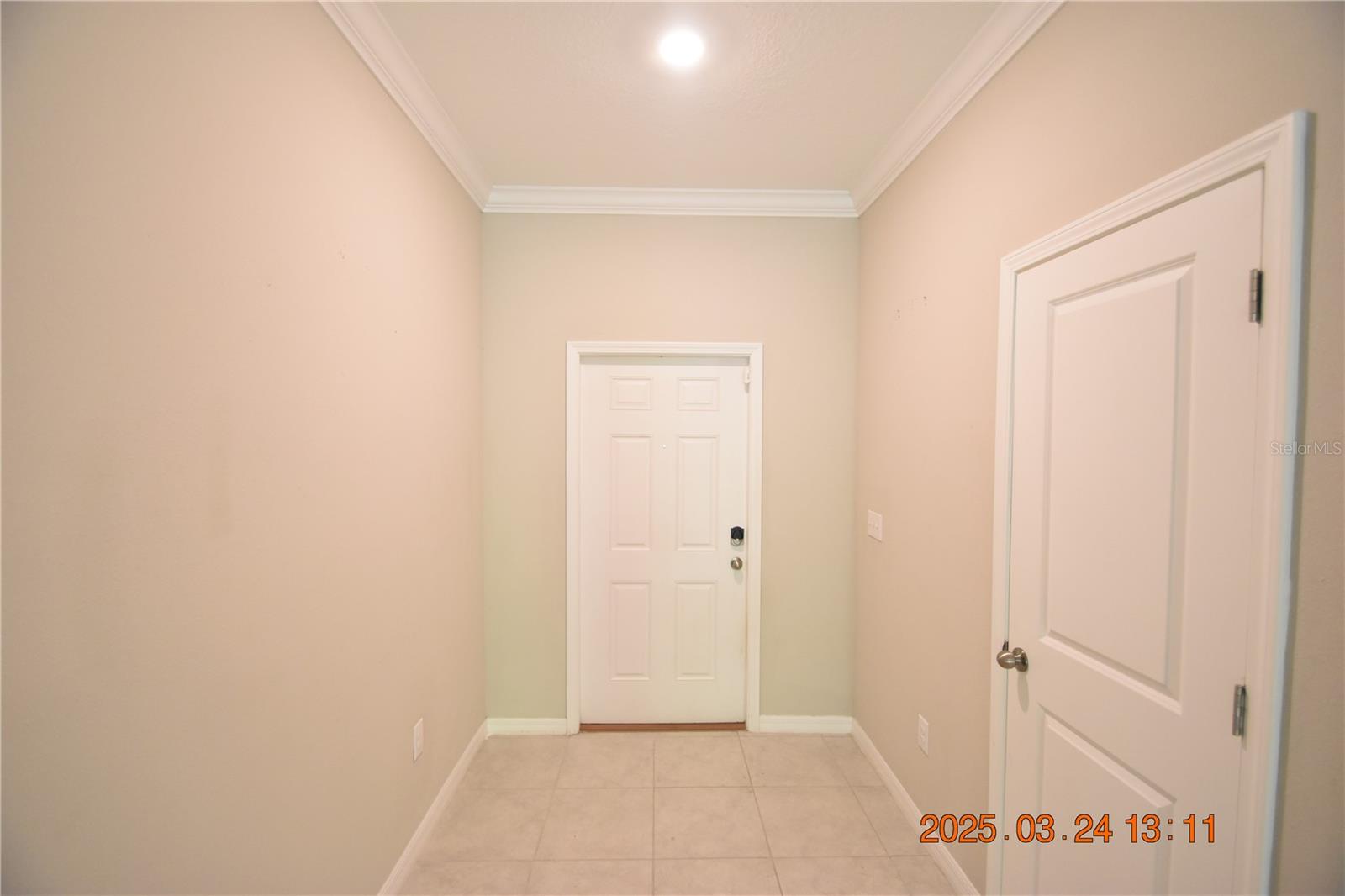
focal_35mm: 15
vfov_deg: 77.3
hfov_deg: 100.4
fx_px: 560
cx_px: 672
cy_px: 448
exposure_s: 1/60
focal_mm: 10
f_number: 3.5
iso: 1600
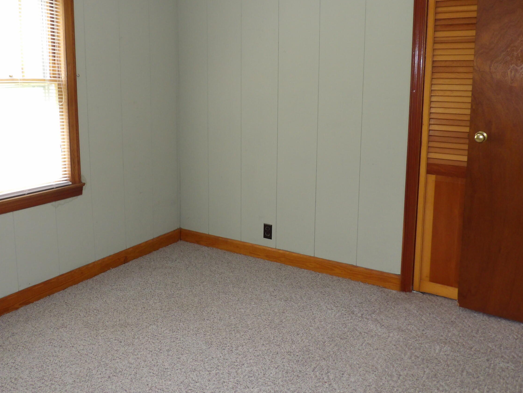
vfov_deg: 43.8
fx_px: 484
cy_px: 148
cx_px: 209
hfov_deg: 56.4
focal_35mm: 32
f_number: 3.2
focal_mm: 4.3
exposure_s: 1/33
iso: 200
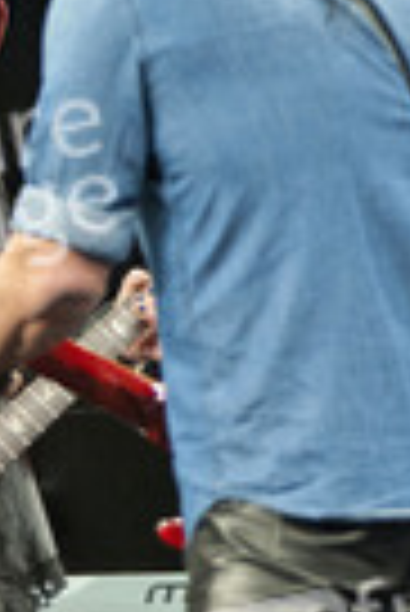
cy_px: 432
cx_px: 20
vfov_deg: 3.5
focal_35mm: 590
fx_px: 10053
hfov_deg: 2.3
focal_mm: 200
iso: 1250
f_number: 2.8
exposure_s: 1/200
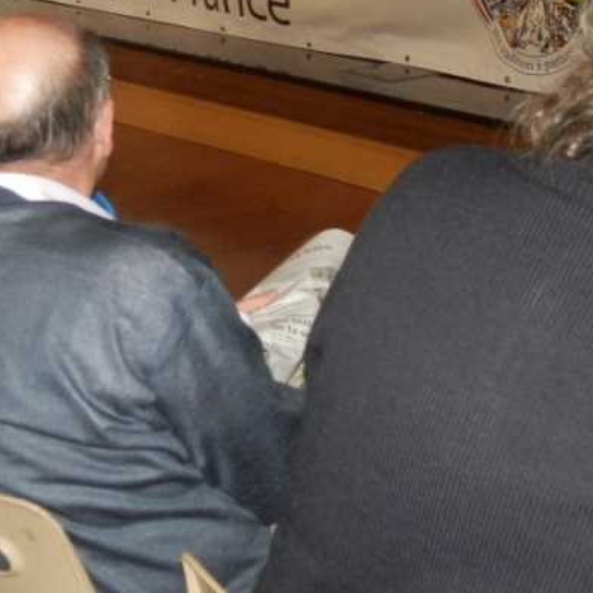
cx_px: 315
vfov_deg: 18.7
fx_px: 1783
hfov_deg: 18.9
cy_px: 99
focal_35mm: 92
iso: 320
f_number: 3.5
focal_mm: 7.2
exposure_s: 1/40
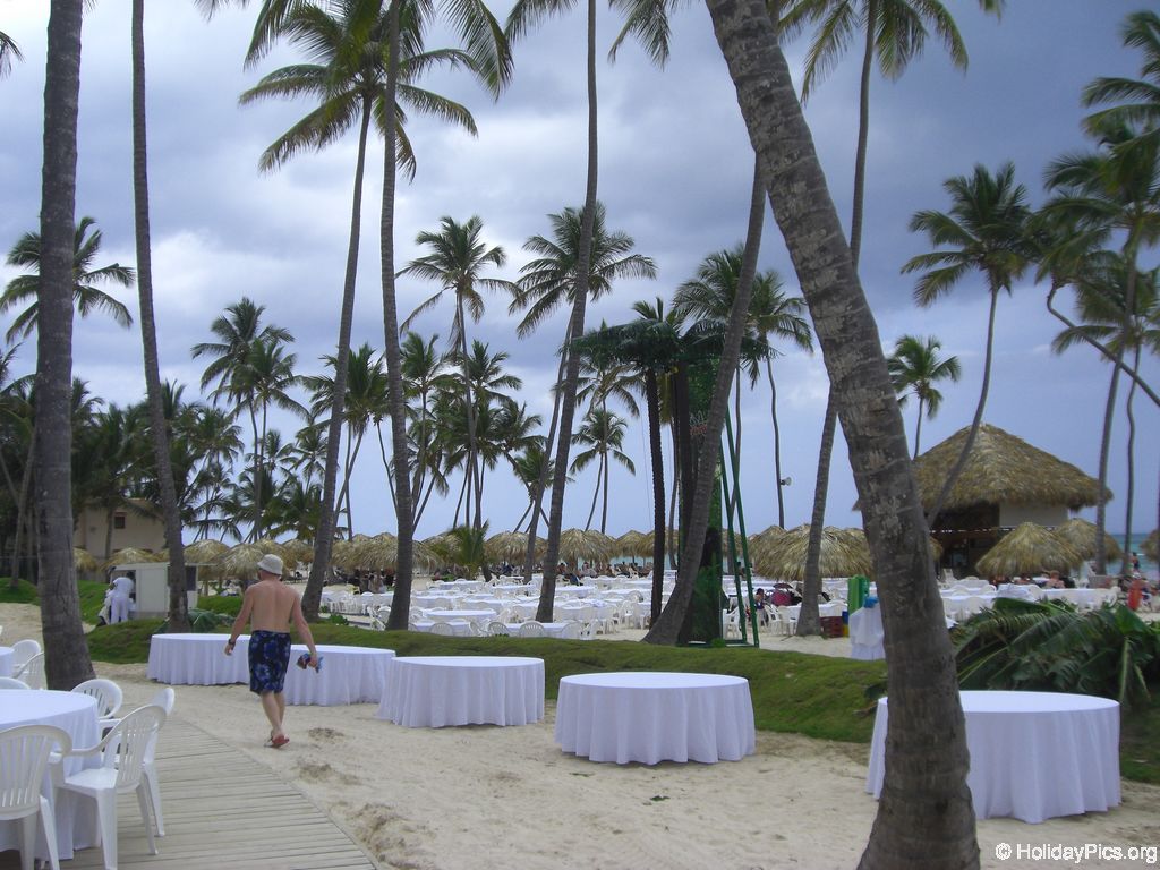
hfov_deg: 49.0
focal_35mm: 38
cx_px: 580
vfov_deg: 37.7
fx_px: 1273
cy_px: 435
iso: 64
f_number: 8
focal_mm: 6.2
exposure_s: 1/125
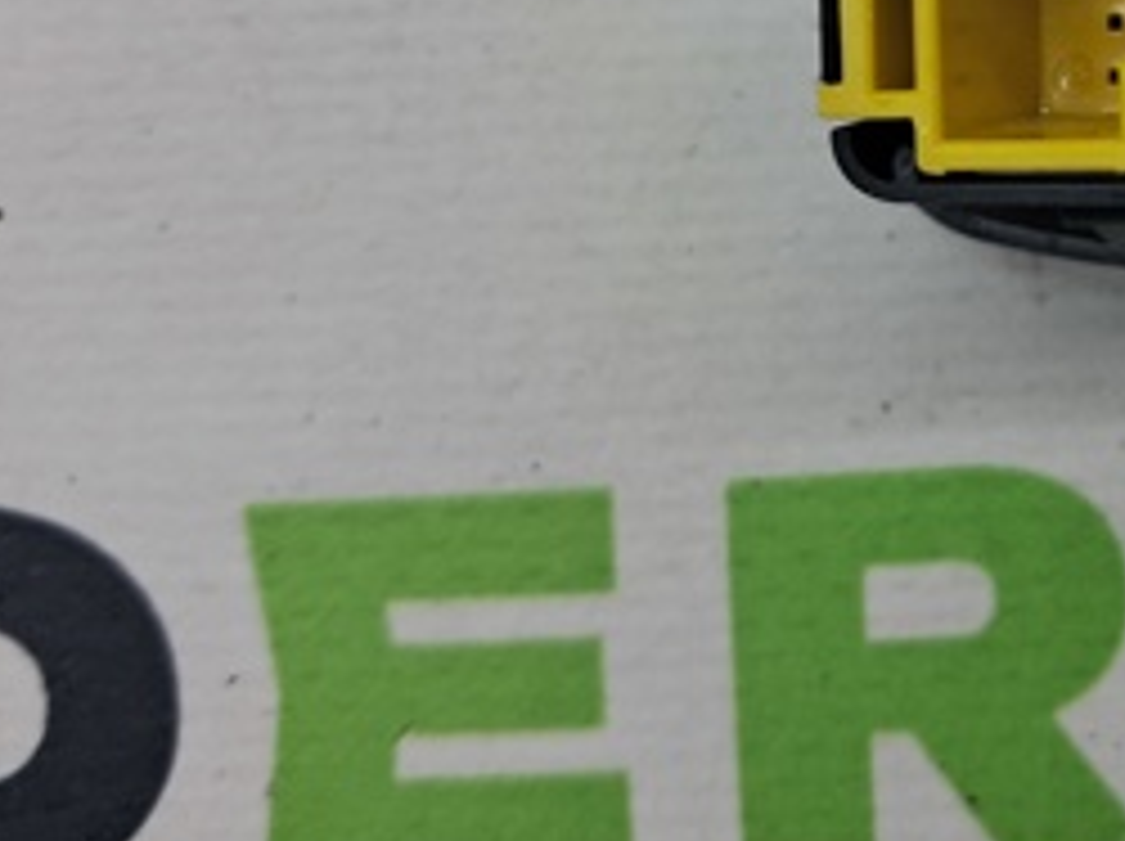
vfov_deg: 20.6
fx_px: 2240
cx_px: 1125
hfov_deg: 26.7
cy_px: -2
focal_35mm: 69
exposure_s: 1/100
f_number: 1.8
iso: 50
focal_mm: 4
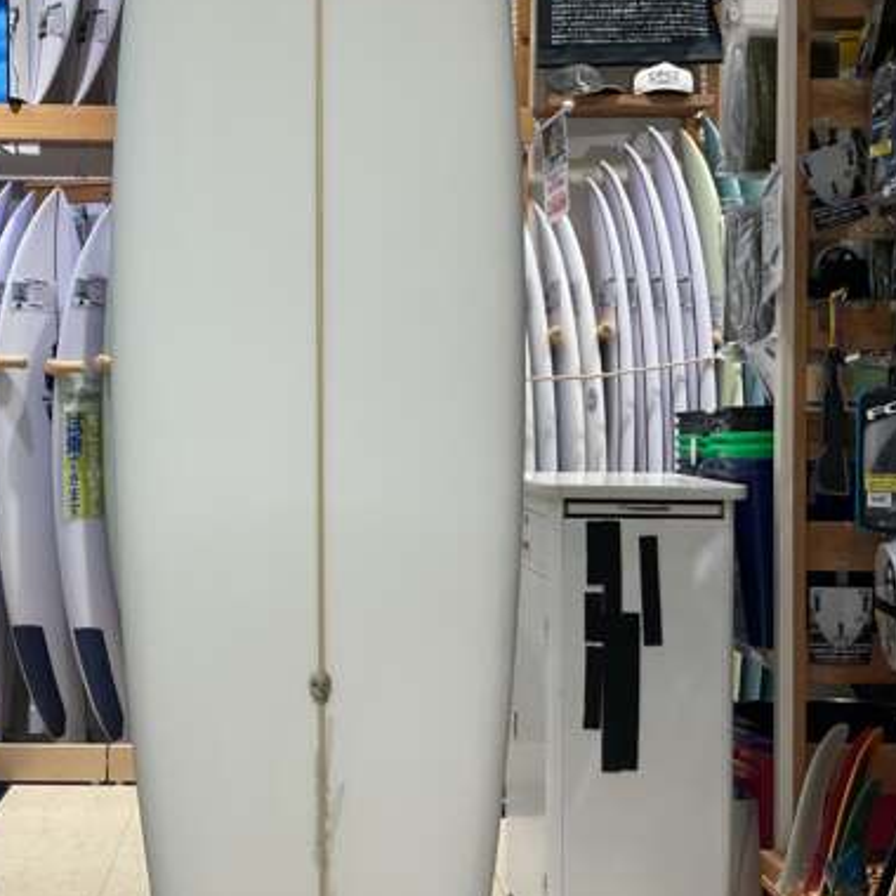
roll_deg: +0.3
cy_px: 420
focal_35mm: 54
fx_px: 1581
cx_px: 297
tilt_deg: -0.4
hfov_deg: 31.4
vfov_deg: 31.6
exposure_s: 1/120
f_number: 1.8
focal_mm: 3
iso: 50
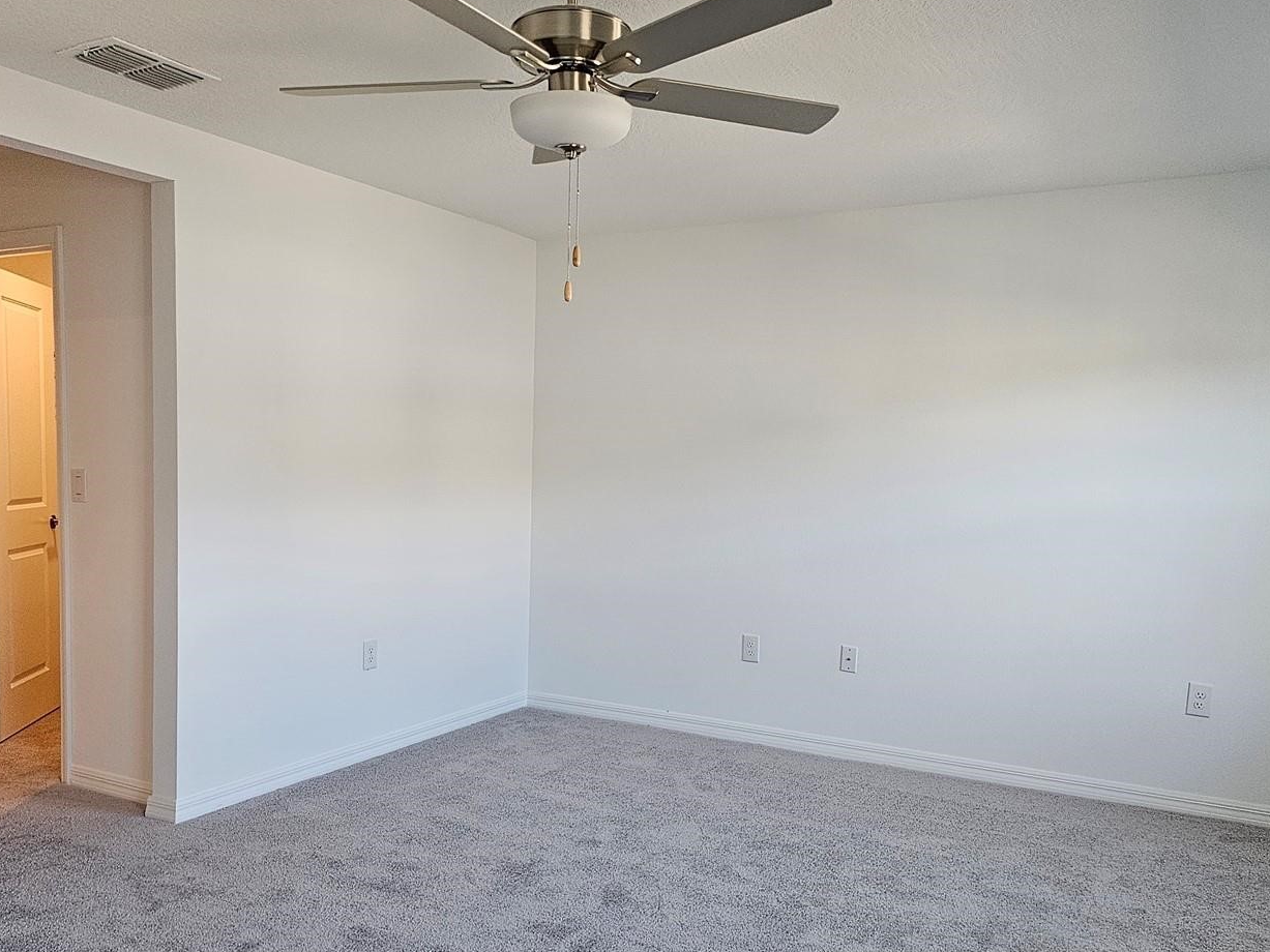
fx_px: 1101
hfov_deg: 60.0
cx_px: 619
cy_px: 556
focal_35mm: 30
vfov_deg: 46.6
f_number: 1.7
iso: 400
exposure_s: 1/240
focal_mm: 6.3
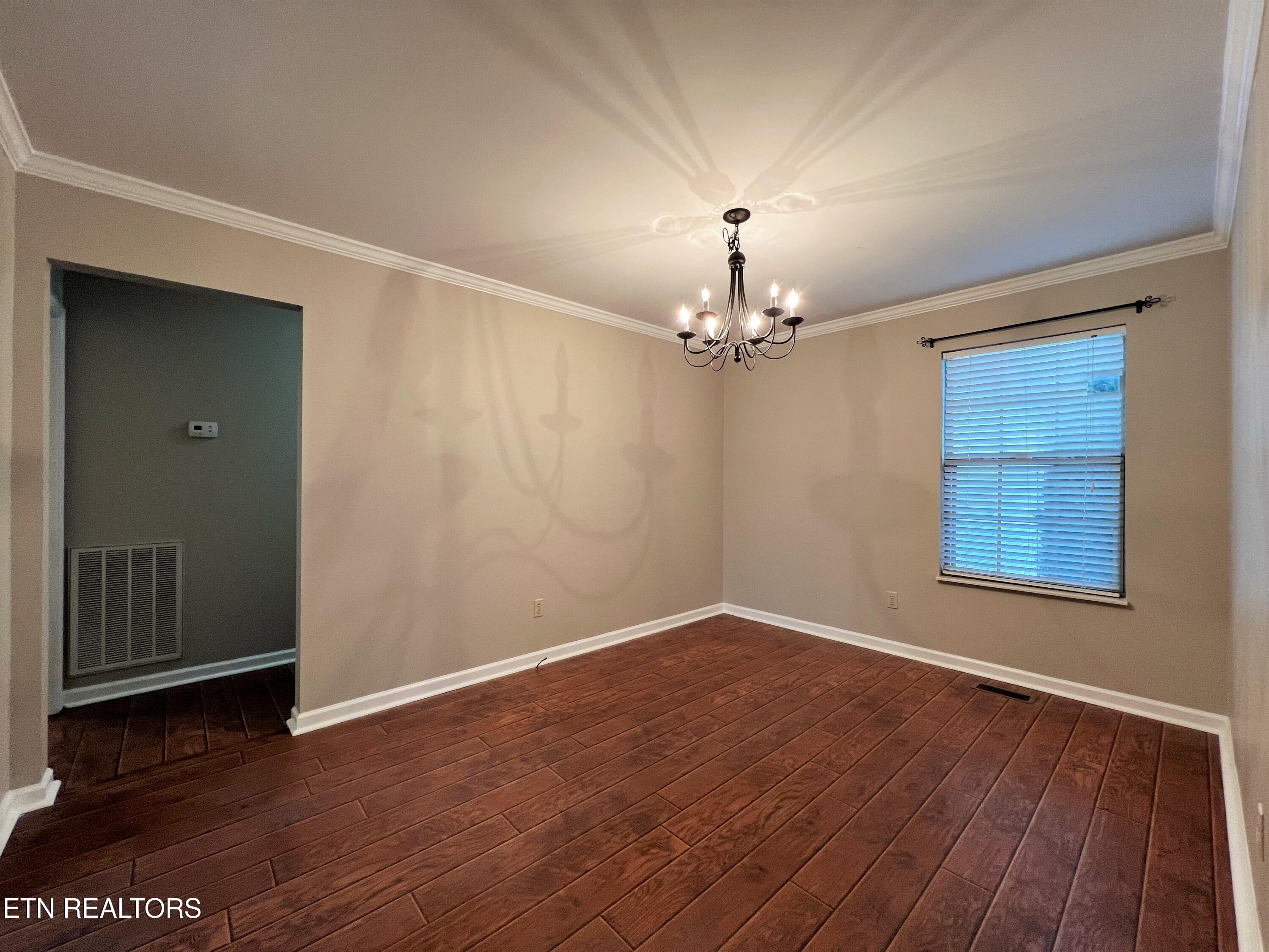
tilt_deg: -0.1
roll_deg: +0.5
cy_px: 476
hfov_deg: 106.2
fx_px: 477
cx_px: 634
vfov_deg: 89.9
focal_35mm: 13
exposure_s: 1/60
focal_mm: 1.57
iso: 160
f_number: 1.8
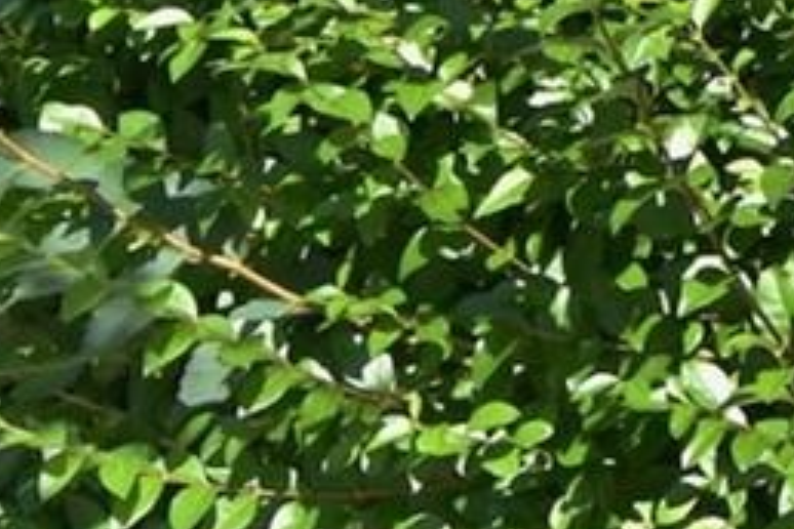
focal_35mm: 131
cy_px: -915
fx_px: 2888
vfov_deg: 9.0
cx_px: 1428
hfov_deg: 13.9
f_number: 11
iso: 640
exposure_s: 1/320
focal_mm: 11
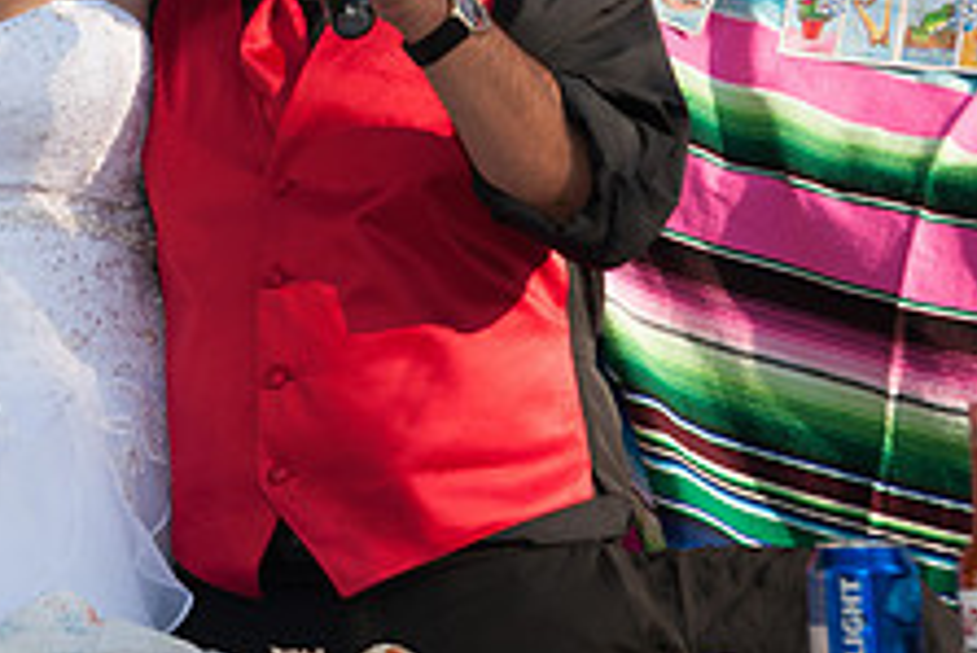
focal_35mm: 161
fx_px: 4372
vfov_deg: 8.5
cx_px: -202
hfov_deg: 12.4
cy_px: 0
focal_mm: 62
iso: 200
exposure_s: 1/250
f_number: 11
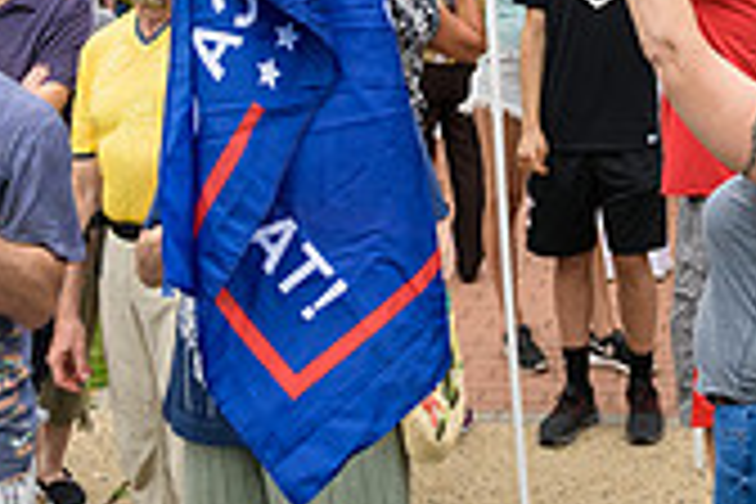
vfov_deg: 15.3
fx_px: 1743
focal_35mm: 83
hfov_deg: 23.9
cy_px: -245
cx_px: 652
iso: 200
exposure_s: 1/320
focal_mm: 24
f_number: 3.2
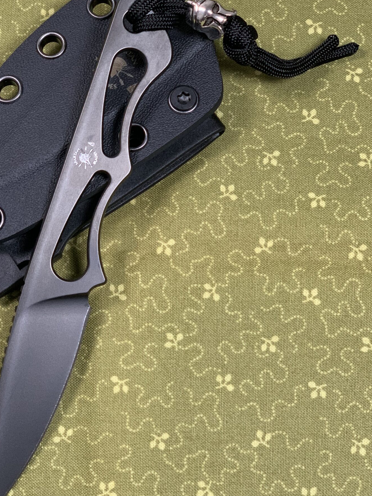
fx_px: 1075
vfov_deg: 26.0
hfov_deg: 19.6
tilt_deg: -76.6
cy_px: 243
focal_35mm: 75
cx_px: 118
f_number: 2.4
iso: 200
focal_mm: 6
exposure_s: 1/60
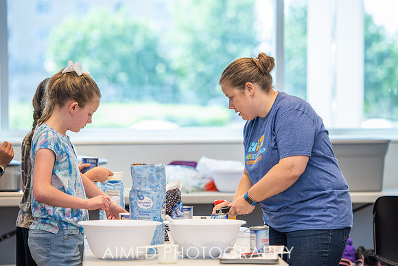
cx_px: 199
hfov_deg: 12.1
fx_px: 1876
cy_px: 133
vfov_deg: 8.1
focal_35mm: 170
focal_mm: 165
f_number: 4
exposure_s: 1/250
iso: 800
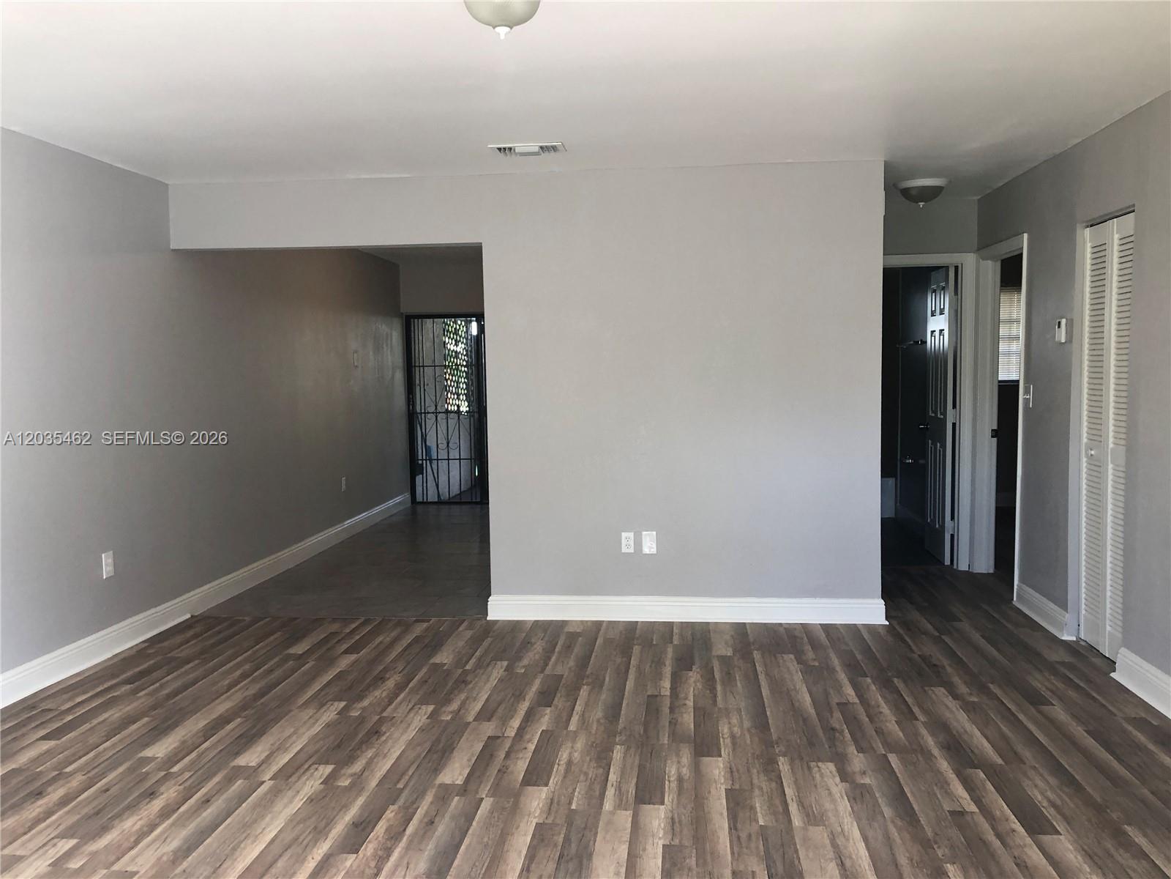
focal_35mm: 28
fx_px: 947
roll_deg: +0.9
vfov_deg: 49.7
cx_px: 586
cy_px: 440
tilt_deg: -3.3
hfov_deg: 63.4
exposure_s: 1/30
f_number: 1.8
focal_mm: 3.99
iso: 25
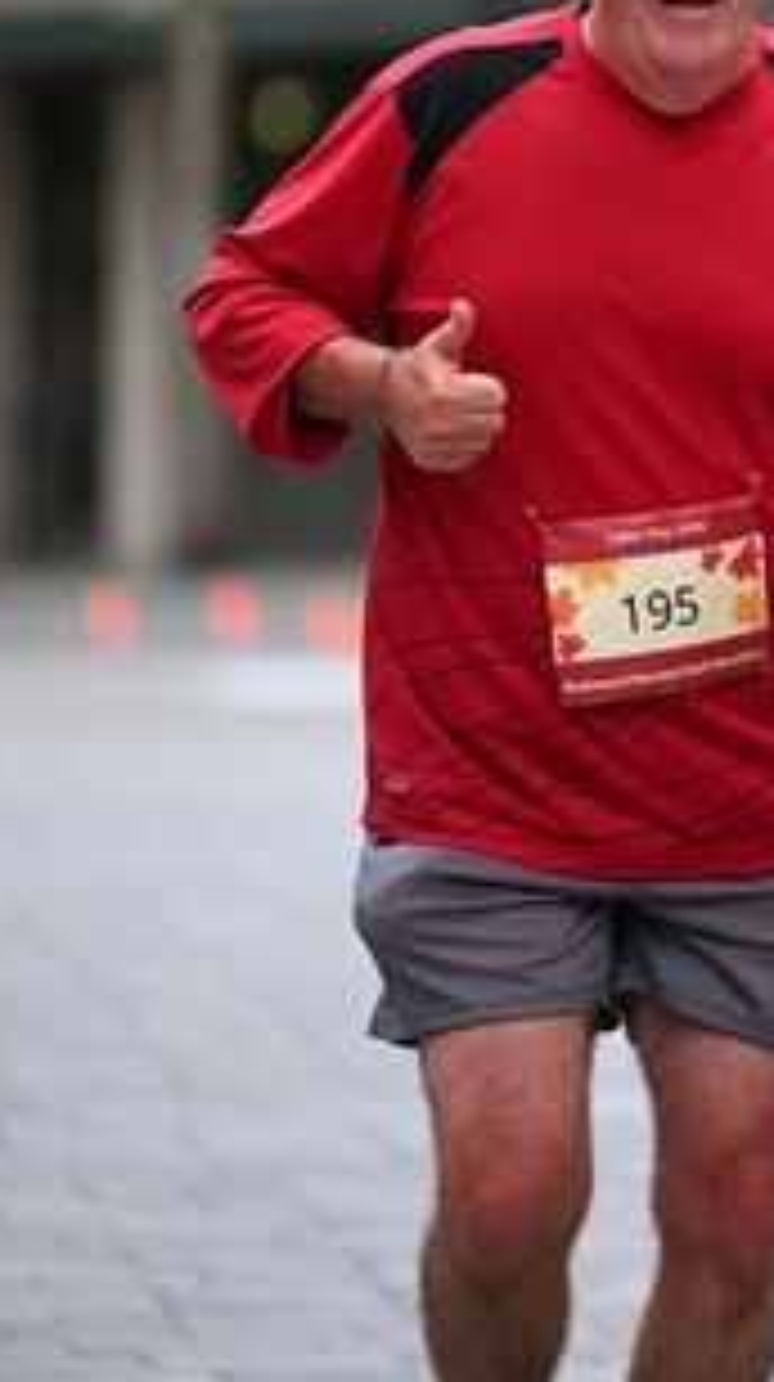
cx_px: 772
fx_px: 13760
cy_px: 252
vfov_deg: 5.7
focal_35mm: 376
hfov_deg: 3.2
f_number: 2.8
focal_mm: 200
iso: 640
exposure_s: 1/1600
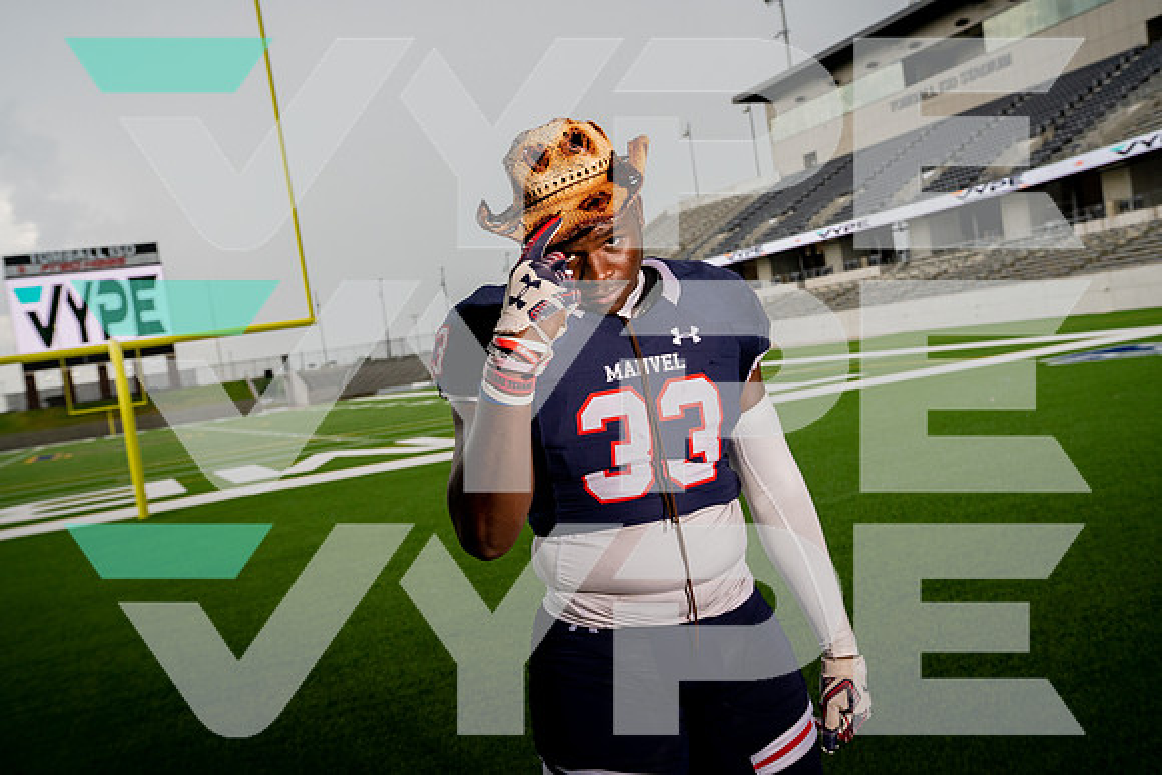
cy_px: 388
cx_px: 581
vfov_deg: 36.9
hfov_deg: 53.1
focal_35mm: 36
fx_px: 1162
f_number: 6.3
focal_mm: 36
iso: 1000
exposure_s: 1/1600
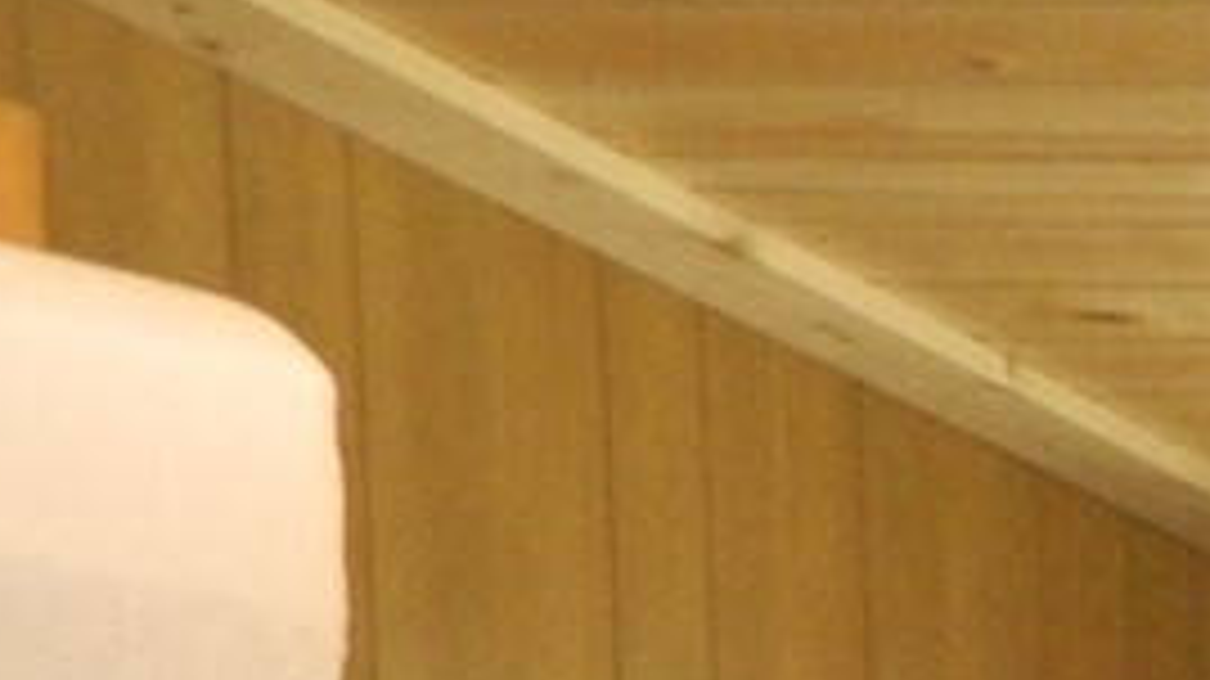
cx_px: 2735
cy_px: 1923
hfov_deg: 11.4
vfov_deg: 6.9
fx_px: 5195
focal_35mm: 162
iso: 200
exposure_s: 1/30
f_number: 3.1
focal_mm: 4.5
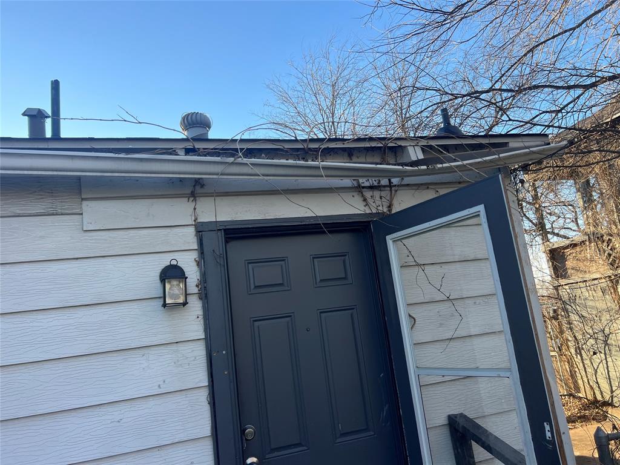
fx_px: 466
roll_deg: +8.3
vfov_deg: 53.1
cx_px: 310
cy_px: 232
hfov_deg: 67.3
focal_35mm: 26
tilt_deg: +11.2
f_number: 1.5
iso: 50
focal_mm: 5.7
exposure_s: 1/808
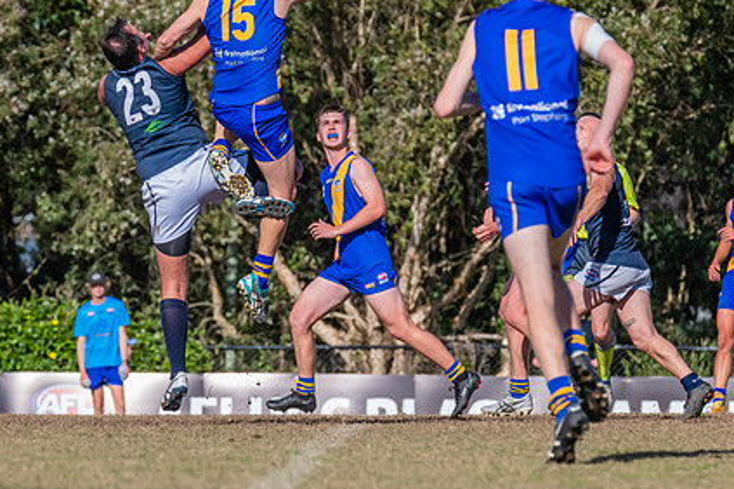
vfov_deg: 2.5
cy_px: 155
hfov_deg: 3.7
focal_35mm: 561
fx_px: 11437
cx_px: 218
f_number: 9
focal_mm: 330
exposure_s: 1/2000
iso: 800
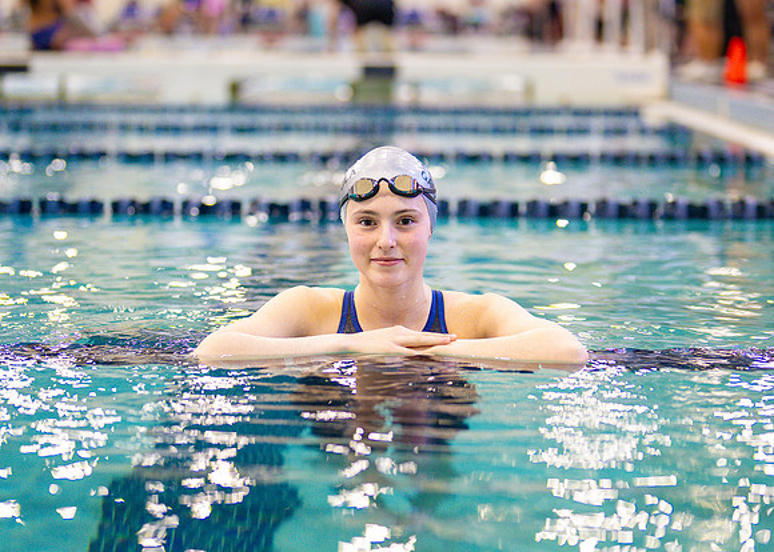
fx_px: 2089
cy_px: 286
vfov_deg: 15.1
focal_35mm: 95
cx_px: 393
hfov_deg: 21.0
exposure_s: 1/500
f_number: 1.2
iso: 500
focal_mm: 50
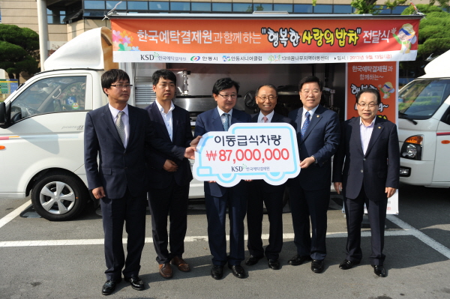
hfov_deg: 58.8
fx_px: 400
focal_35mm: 32
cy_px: 150
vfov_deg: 41.0
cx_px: 225
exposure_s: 1/1600
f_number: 4
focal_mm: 32
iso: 200
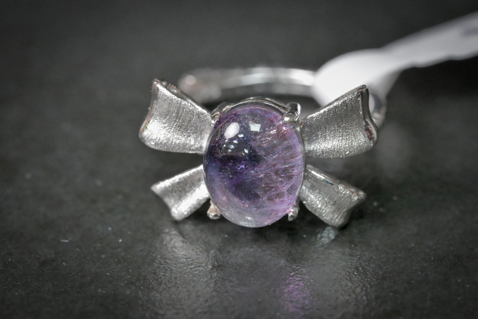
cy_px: 160
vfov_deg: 13.0
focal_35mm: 105
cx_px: 239
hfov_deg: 19.5
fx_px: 1394
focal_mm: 105
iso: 12800
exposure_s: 1/125
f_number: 16
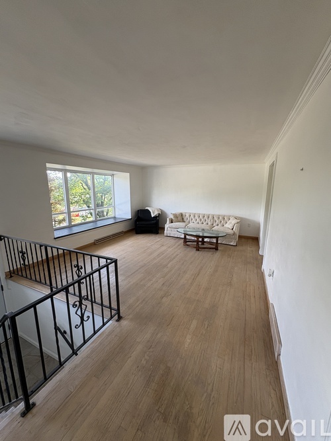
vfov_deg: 102.1
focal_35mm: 14
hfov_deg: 85.7
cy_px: 220
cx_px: 166
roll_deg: -0.5
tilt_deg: -10.8
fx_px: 179
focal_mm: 2.22
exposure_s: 1/99
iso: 80
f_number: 2.2
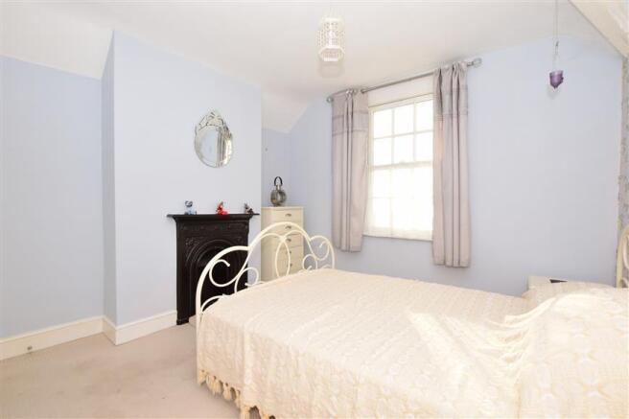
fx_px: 262
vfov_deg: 77.3
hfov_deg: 100.4
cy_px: 210
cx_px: 314
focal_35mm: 15
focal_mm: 10
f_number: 7.1
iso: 400
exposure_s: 1/200
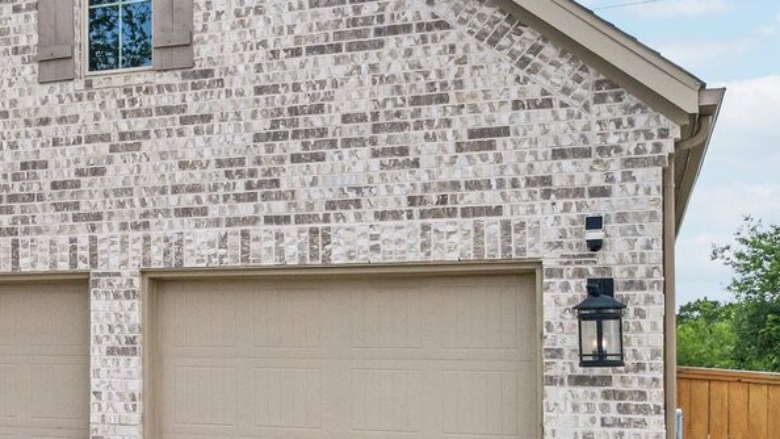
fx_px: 1241
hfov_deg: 31.7
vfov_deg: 20.0
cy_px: 259
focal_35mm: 60
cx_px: -37
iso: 400
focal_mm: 14
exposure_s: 1/640
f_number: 8
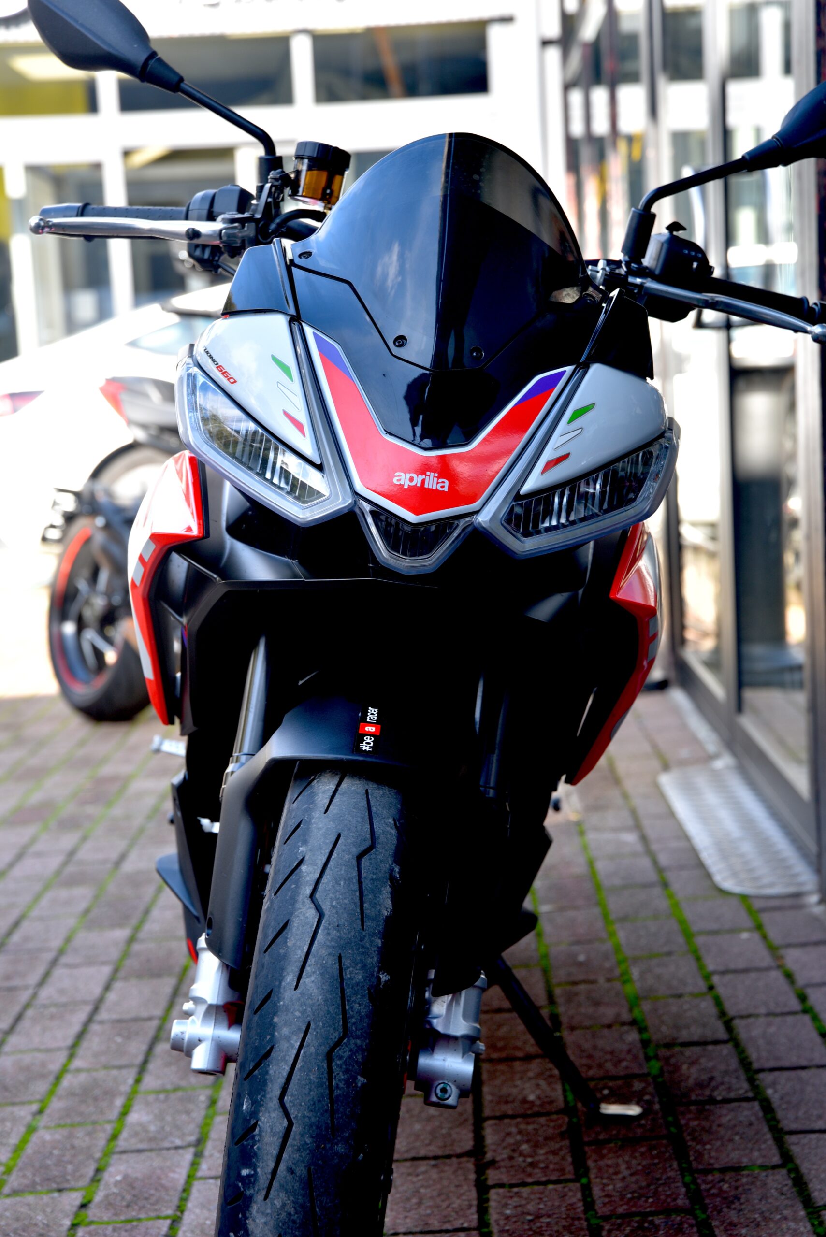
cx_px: 413
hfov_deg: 19.5
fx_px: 2407
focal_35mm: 70
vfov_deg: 28.8
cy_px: 618
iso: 200
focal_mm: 70
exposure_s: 1/125
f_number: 5.6
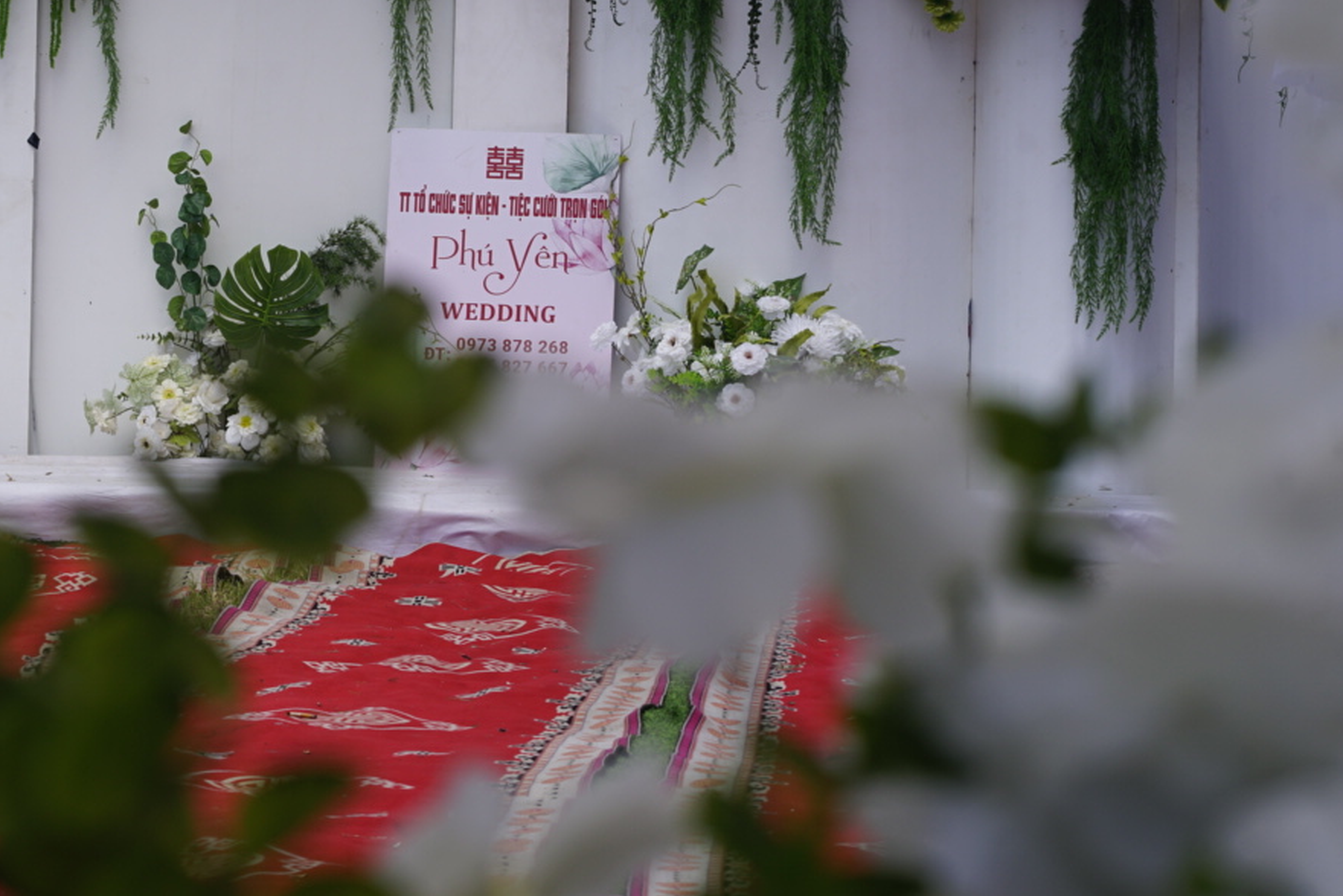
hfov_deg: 13.1
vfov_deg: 8.8
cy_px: 236
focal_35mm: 156
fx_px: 5821
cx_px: 131
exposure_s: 1/160
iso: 100
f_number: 10
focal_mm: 85
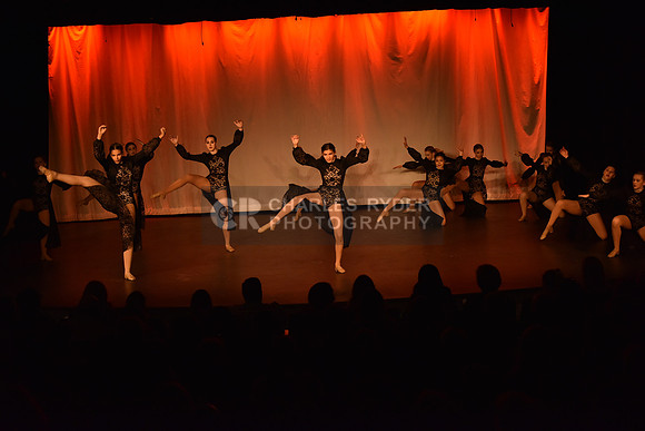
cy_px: 216
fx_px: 1254
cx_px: 322
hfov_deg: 28.8
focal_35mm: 70
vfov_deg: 19.5
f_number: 4.5
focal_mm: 70
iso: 2000
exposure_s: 1/250
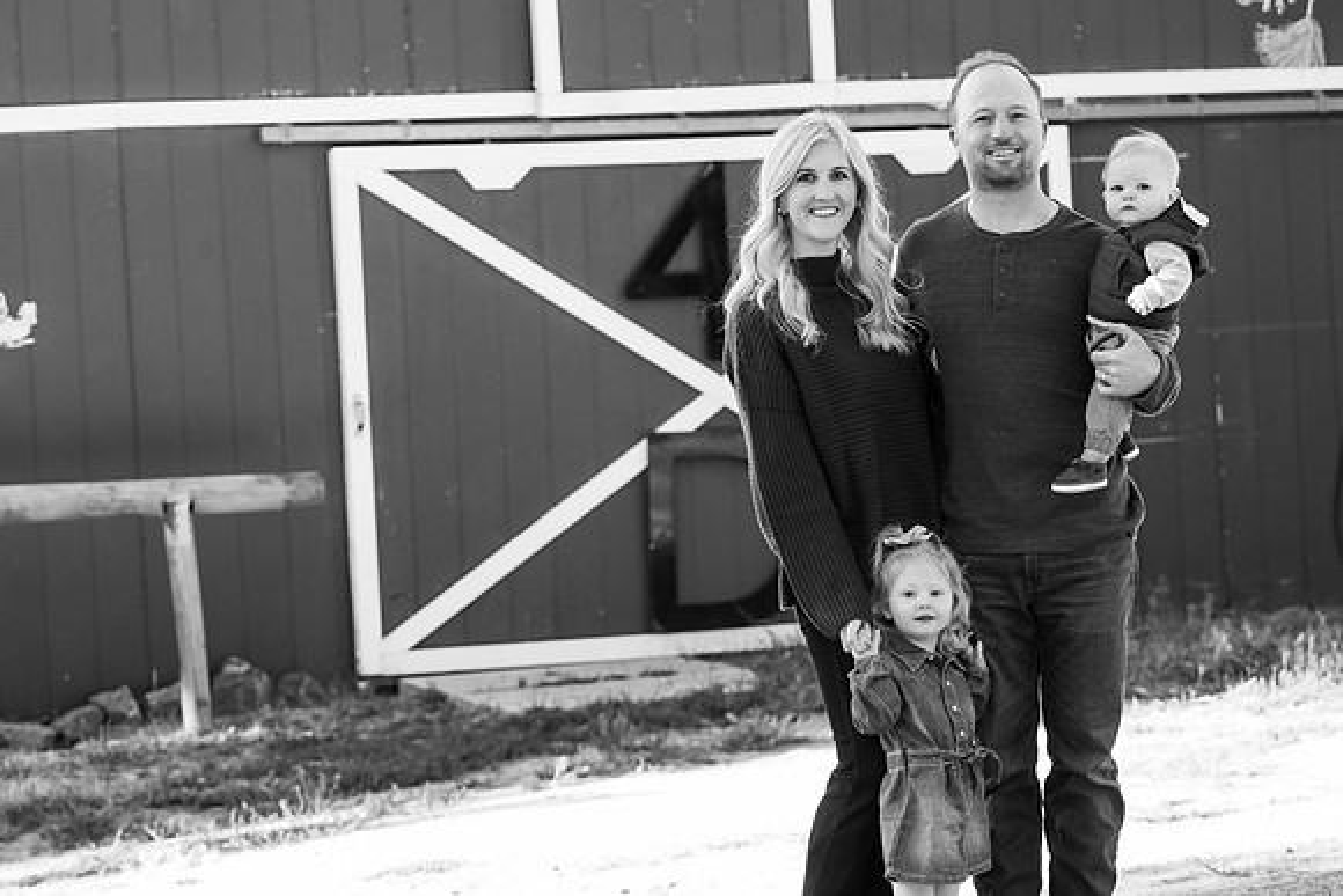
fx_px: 4403
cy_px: 448
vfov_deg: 11.6
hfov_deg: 17.3
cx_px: 672
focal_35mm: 118
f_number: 6.3
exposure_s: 1/320
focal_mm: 118
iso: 1600
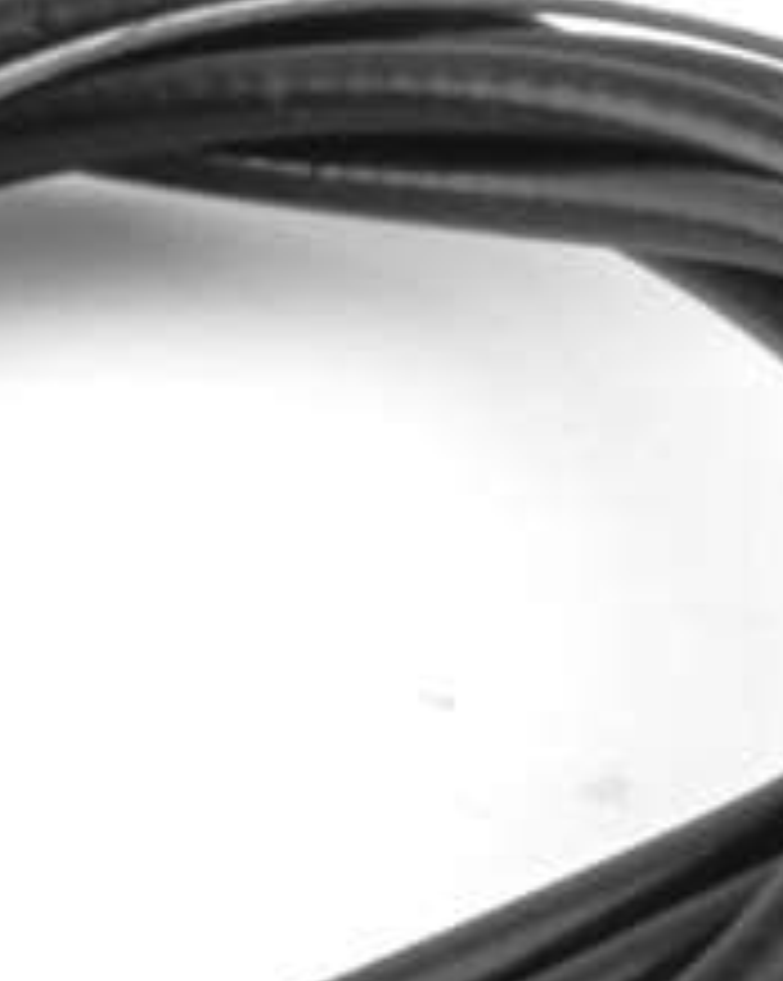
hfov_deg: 3.5
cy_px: 2666
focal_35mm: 444
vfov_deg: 4.2
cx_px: 490
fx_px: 12879
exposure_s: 1/200
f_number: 22
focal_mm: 32
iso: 200
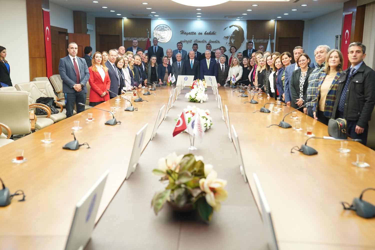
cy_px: 125
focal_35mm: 46
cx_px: 188
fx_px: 479
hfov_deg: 42.7
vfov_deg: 29.2
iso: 1000
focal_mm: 46
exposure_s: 1/125
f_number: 3.2
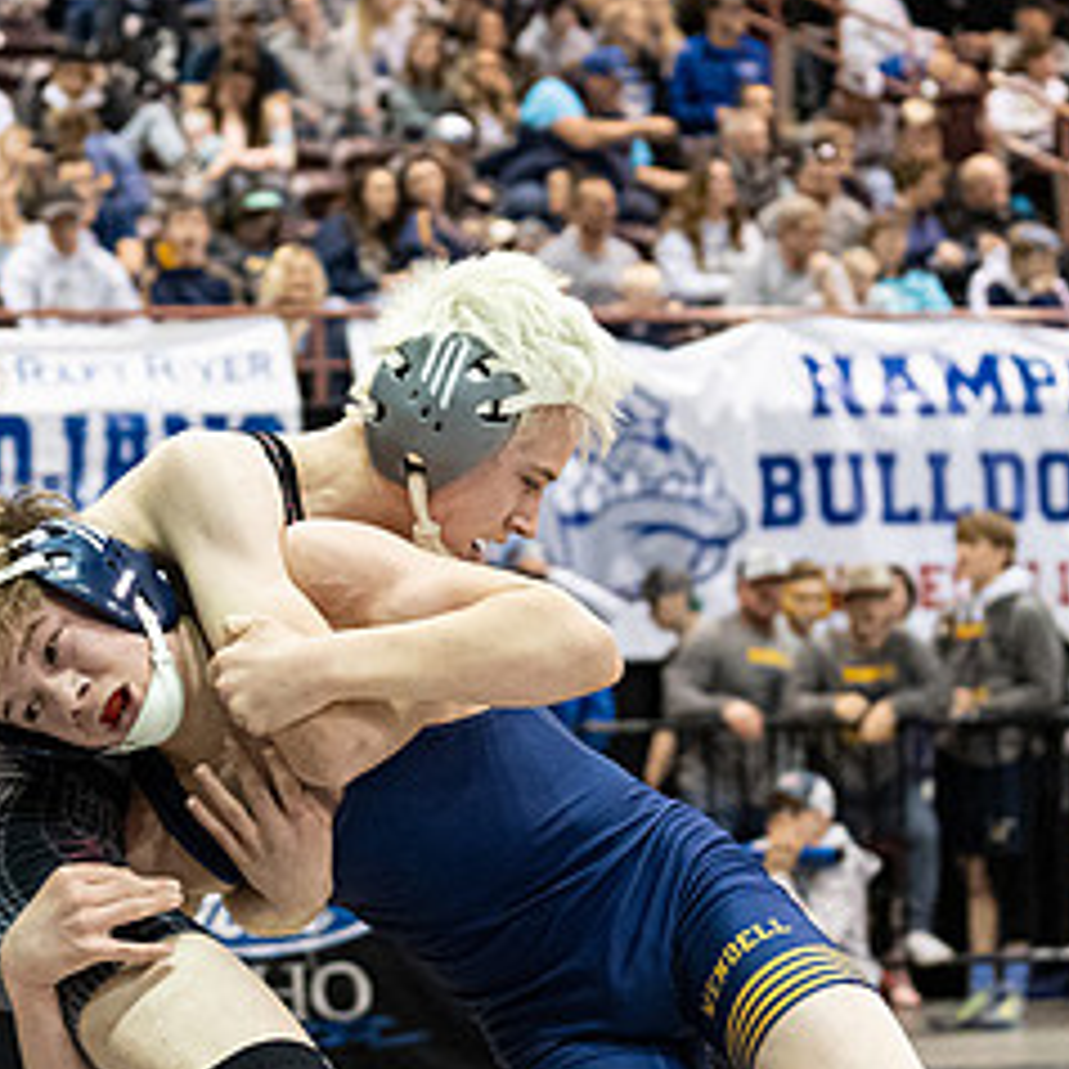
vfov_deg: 12.0
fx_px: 5066
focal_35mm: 145
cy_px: 797
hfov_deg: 12.0
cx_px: 463
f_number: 4
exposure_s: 1/500
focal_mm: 70
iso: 10000
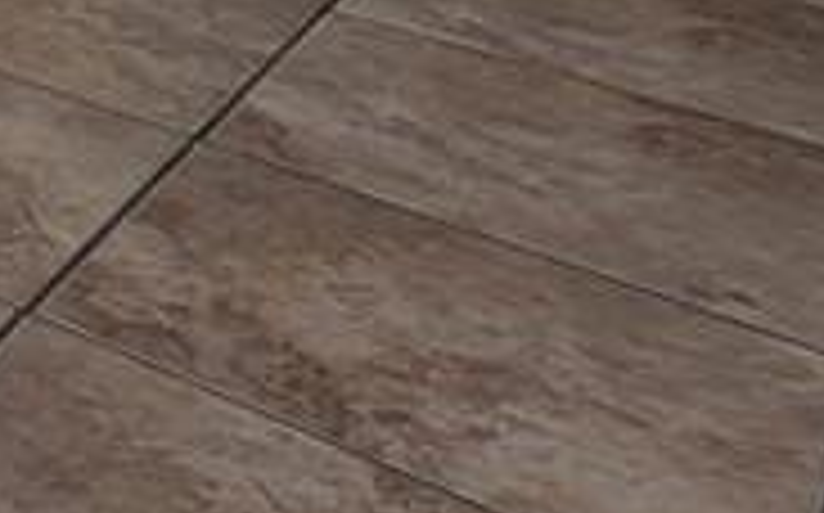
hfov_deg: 14.3
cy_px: -742
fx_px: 1593
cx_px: -1254
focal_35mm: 71
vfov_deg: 13.3
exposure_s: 1/205
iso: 54
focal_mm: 2.02
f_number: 1.7
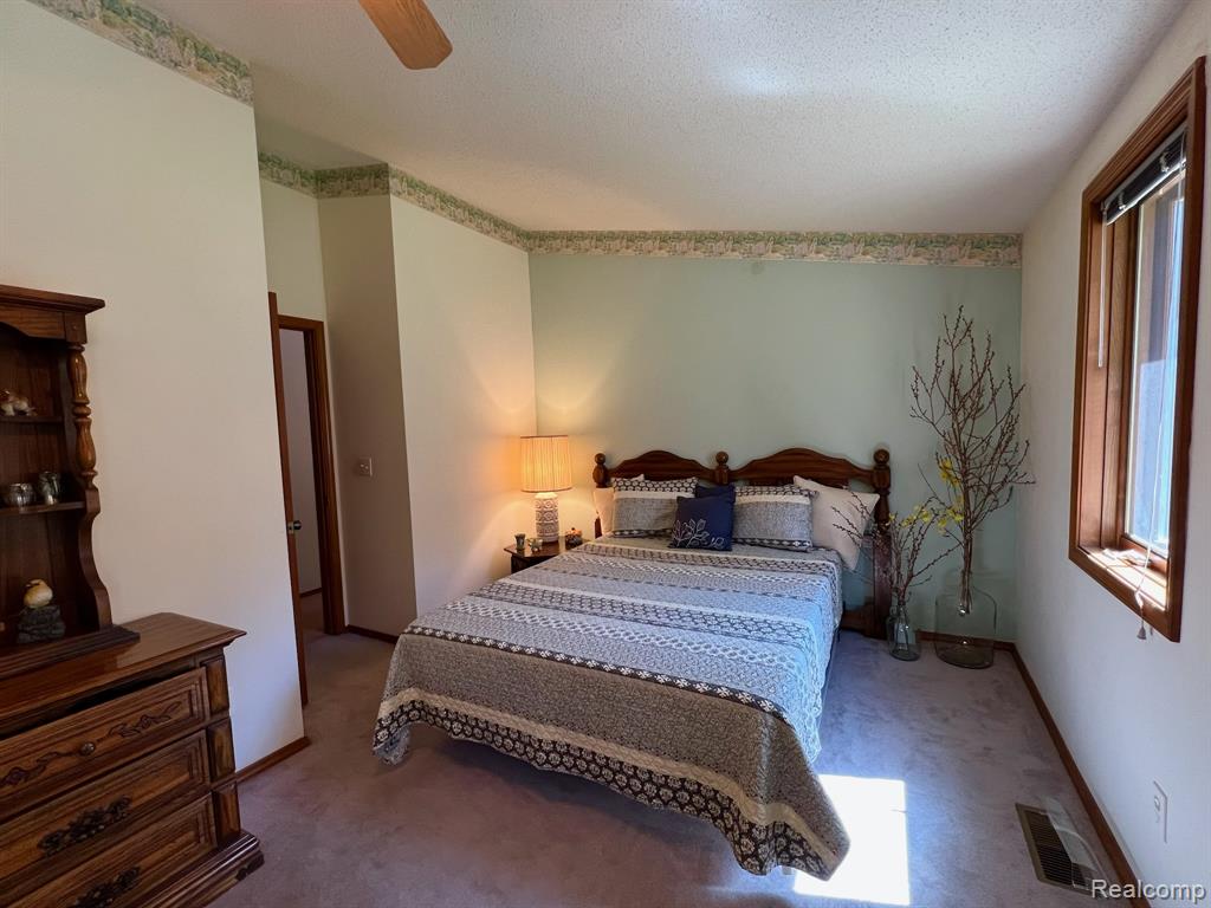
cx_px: 606
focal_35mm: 13
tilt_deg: -3.7
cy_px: 454
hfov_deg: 106.2
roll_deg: +0.7
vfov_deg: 89.9
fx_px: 455
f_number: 1.8
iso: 125
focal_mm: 1.57
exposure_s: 1/60
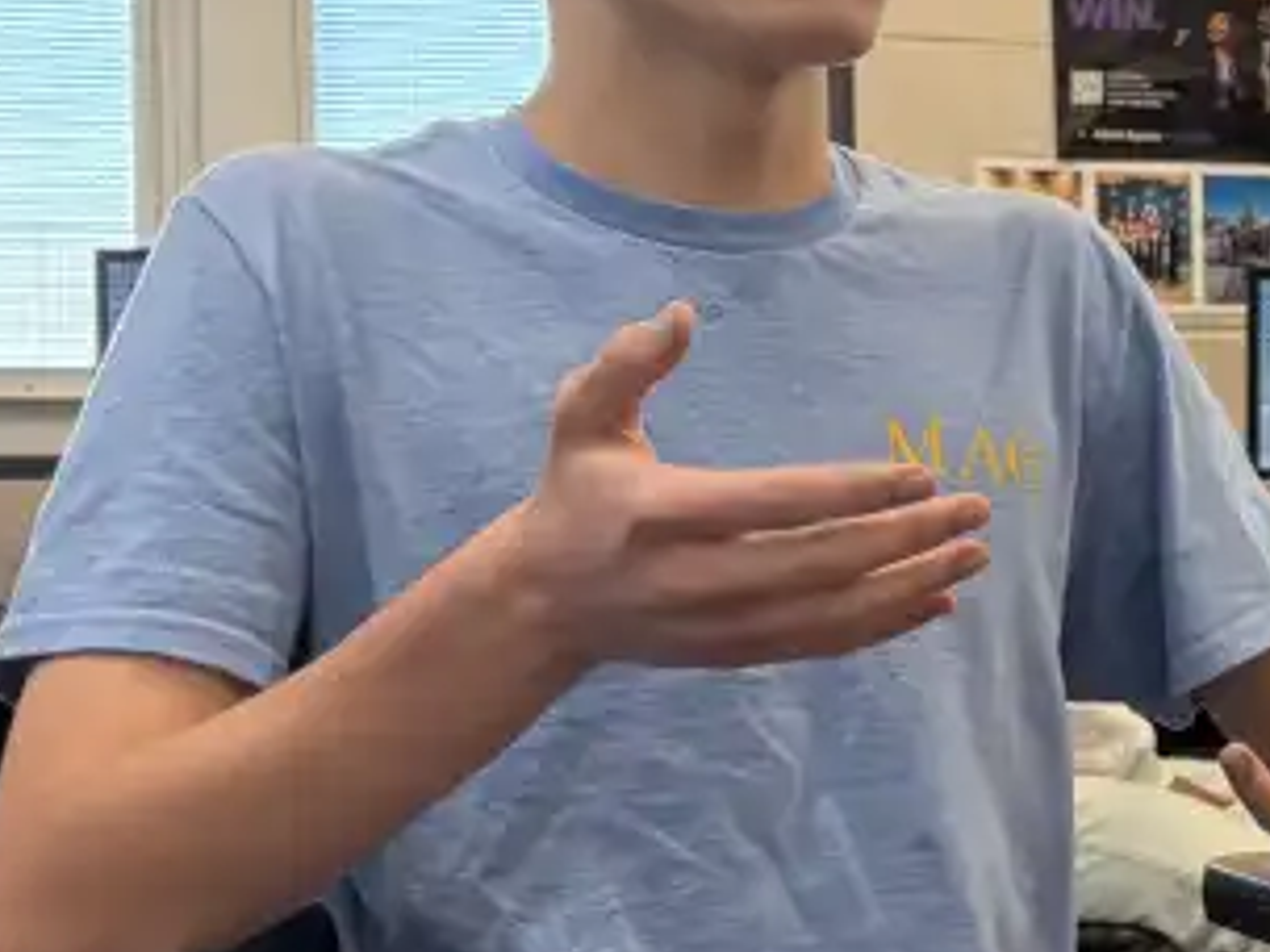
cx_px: 1583
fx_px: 3449
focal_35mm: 94
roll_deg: +1.8
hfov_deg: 19.5
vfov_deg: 15.7
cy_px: 549
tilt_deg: -1.3
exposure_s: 1/120
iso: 160
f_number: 1.6
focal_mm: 5.96
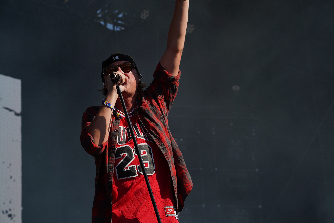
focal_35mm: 105
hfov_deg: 19.5
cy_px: 112
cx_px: 167
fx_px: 974
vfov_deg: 13.0
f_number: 8
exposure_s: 1/500
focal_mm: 105
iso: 100
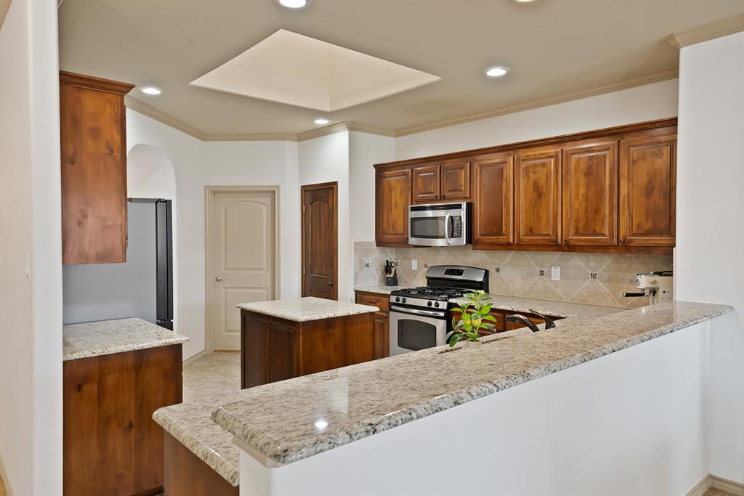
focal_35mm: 24
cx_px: 372
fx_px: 496
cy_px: 248
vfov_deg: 53.1
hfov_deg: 73.7
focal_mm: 24
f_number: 9
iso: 640
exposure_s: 1/1.67
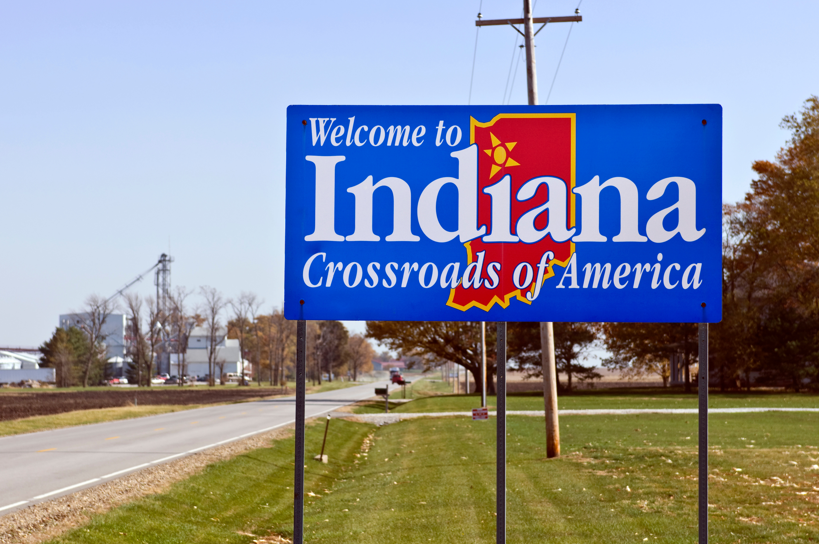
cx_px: 374
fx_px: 2704
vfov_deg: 11.5
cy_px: 282
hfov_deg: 17.2
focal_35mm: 119
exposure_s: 1/500
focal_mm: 70
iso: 200
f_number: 5.6
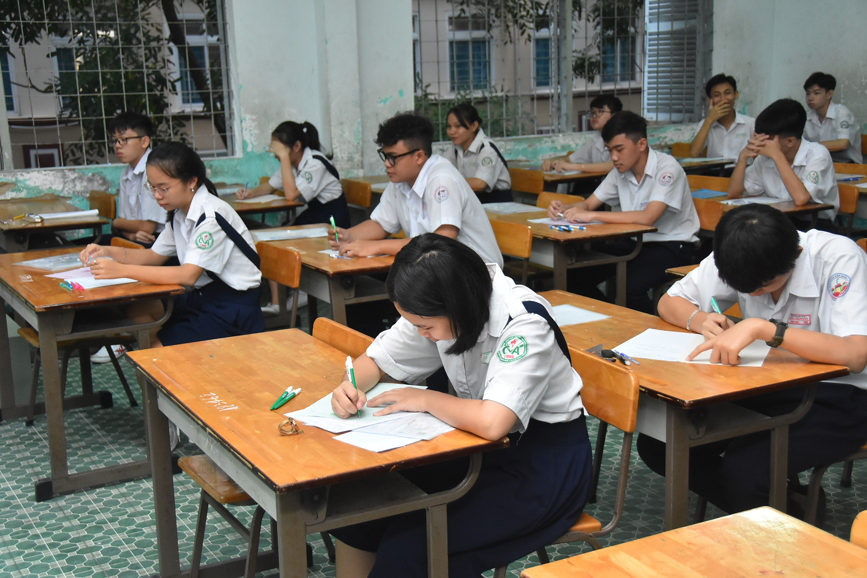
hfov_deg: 41.1
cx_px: 434
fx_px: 1156
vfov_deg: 28.1
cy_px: 289
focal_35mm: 48
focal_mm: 32
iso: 1600
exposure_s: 1/200
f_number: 4.2
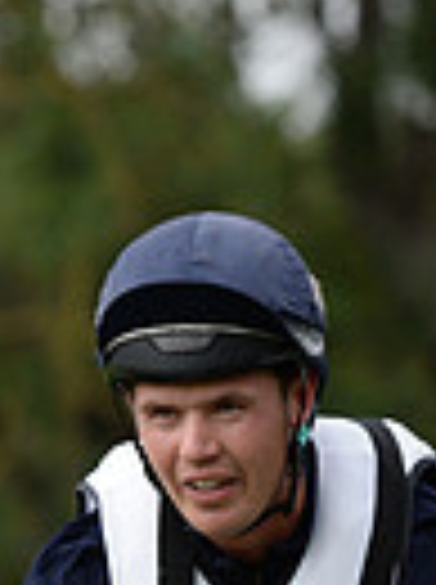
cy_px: 1278
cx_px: 252
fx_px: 18837
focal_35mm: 1118
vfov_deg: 1.8
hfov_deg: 1.3
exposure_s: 1/1000
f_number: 7.1
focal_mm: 260
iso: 1000
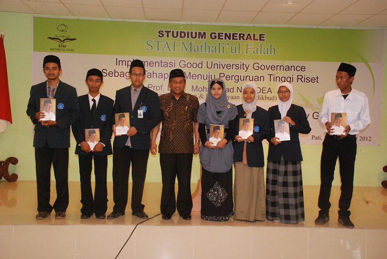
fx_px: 420
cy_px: 130
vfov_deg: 34.3
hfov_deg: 49.5
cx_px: 194
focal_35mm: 39
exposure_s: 1/30
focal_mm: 26
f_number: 5.6
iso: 1000
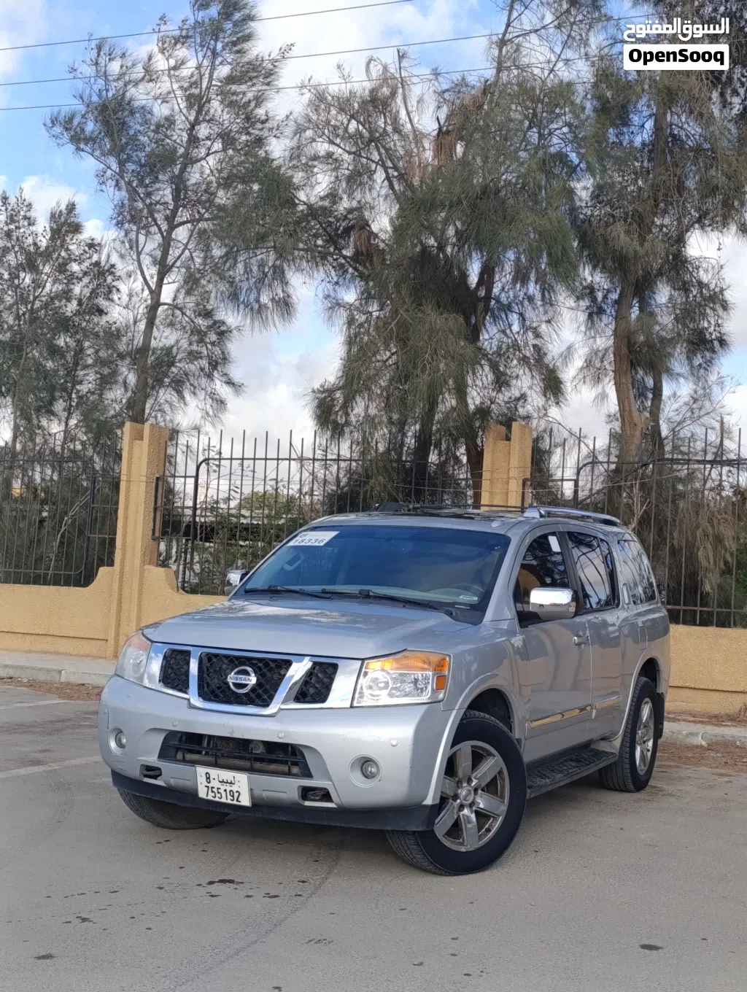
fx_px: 660
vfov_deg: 73.8
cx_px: 374
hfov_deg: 59.0
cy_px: 496
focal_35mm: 23
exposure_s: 1/285
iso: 50
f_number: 1.6
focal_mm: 6.14
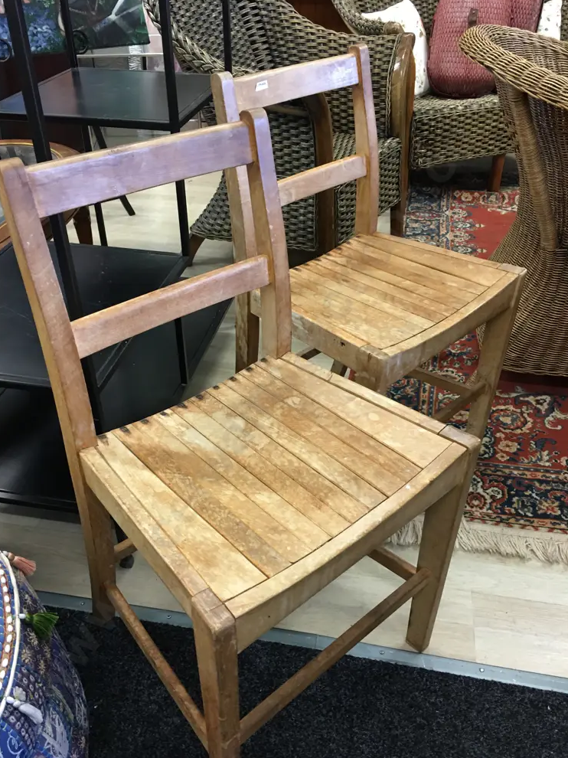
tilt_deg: -34.9
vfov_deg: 60.0
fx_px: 657
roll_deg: -0.7
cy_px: 386
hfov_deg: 46.8
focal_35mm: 30
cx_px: 276
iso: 80
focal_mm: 4.15
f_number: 2.2
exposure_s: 1/17
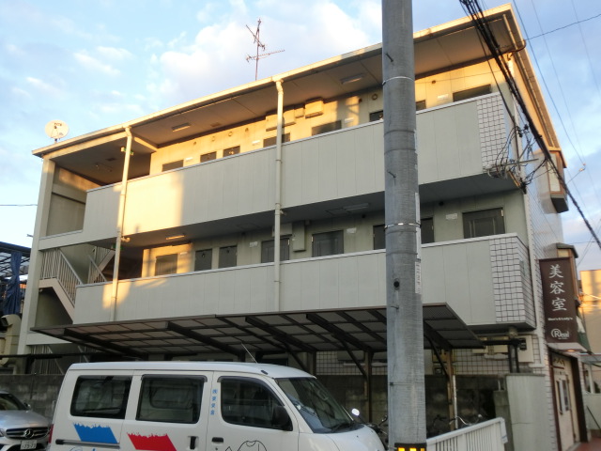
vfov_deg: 42.9
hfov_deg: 55.4
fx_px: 573
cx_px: 300
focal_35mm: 33
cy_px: 226
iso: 125
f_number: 3.7
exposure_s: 1/125
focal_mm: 5.93
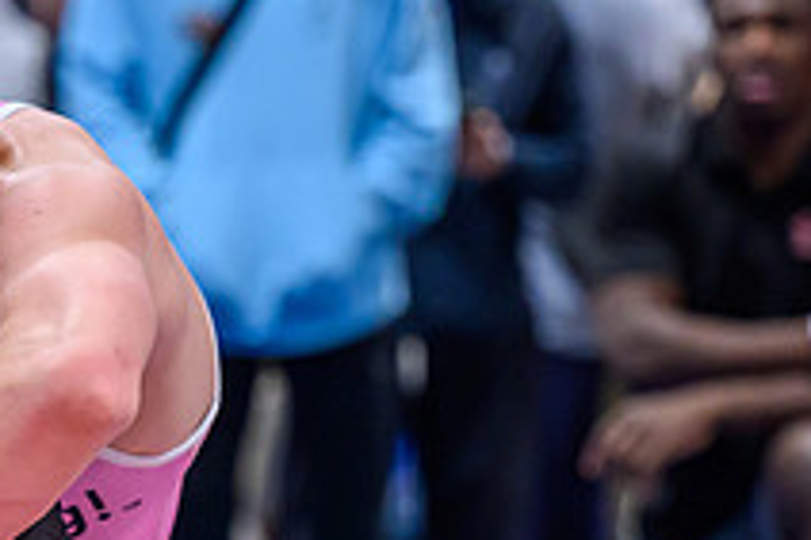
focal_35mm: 397
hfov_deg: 5.2
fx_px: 8936
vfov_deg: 3.4
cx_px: -45
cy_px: 682
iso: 4000
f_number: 2.8
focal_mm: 110
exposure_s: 1/800
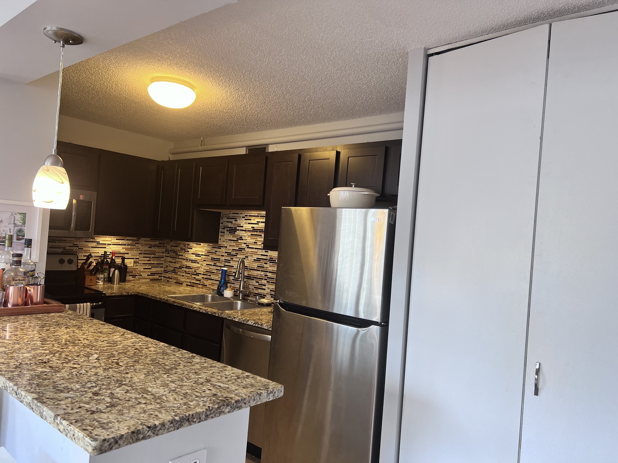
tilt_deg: +0.6
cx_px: 309
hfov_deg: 67.3
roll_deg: -4.5
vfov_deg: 53.1
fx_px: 464
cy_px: 232
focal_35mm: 26
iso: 80
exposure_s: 1/121
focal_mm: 5.7
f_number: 1.5
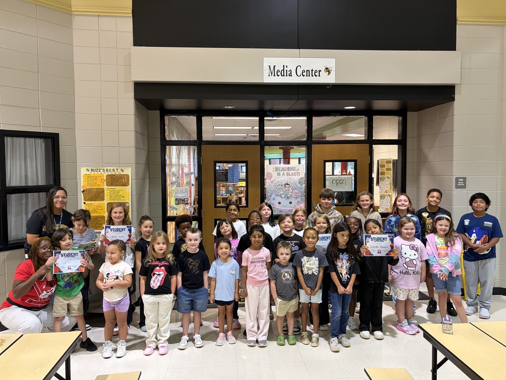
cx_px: 257
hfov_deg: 65.3
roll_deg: -0.3
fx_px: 395
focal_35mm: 27
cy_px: 187
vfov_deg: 51.4
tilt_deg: -1.3
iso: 250
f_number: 1.6
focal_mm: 5.96
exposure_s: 1/60
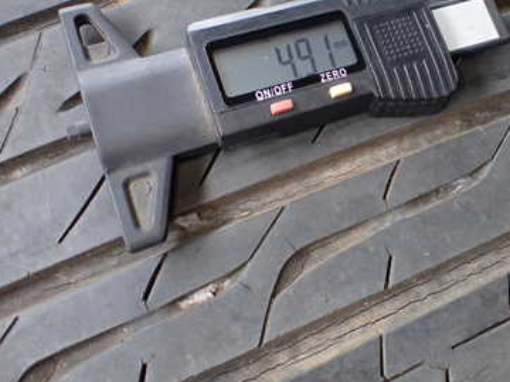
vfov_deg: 28.8
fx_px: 737
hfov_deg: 36.6
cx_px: 424
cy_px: 113
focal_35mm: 50
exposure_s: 1/125
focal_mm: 5.4
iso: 200
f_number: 2.3
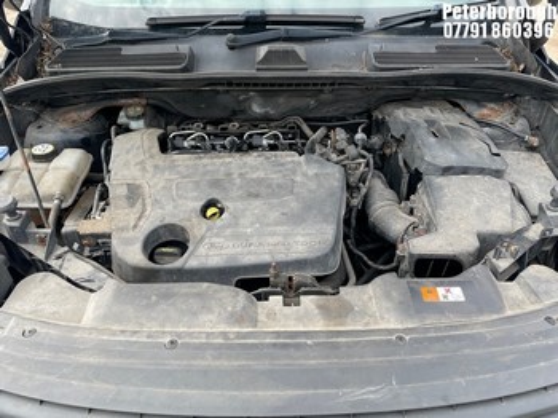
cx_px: 279
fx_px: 419
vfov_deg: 53.0
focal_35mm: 26
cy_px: 209
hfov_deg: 67.3
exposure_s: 1/477
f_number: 1.6
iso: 32
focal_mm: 4.2
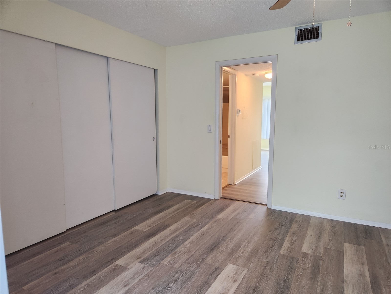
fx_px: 260
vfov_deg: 58.9
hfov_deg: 73.9
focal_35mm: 23
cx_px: 196
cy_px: 147
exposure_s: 1/120
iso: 400
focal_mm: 5.4
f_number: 1.8
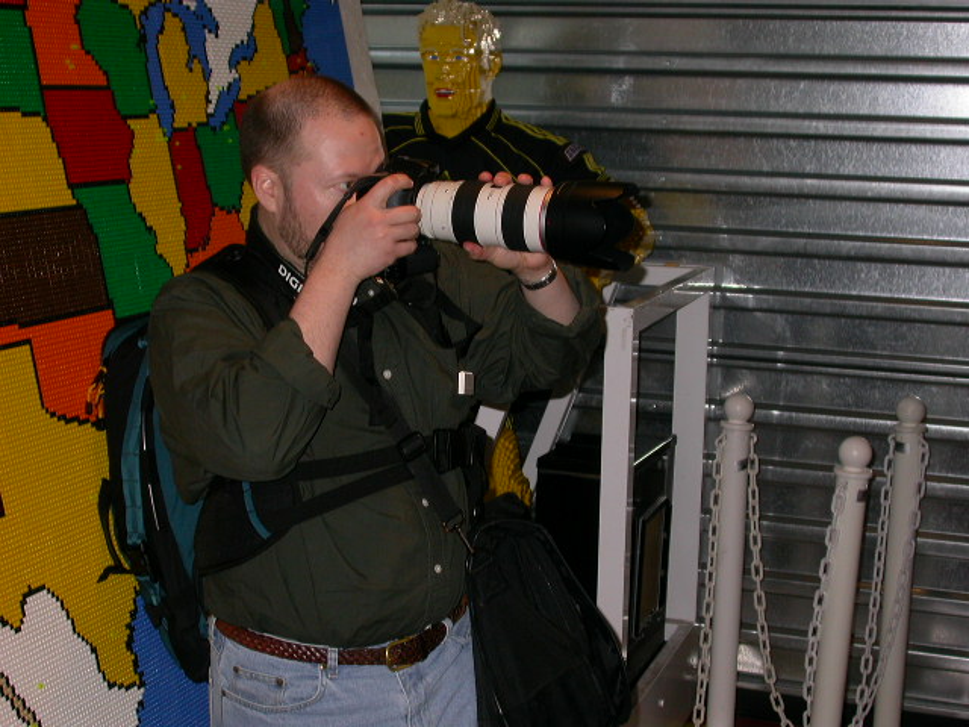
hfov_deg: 32.2
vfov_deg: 24.4
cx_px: 484
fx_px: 1680
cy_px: 364
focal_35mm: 60
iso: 100
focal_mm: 12.4
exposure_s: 1/60.3
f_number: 3.1
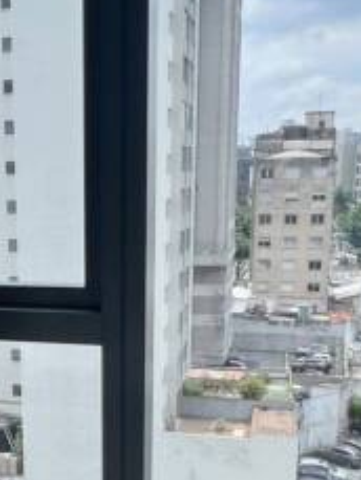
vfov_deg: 36.7
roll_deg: +1.6
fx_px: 708
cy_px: 350
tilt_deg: -12.4
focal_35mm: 51
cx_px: 20
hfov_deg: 27.3
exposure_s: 1/508
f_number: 1.8
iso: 32
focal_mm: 1.57
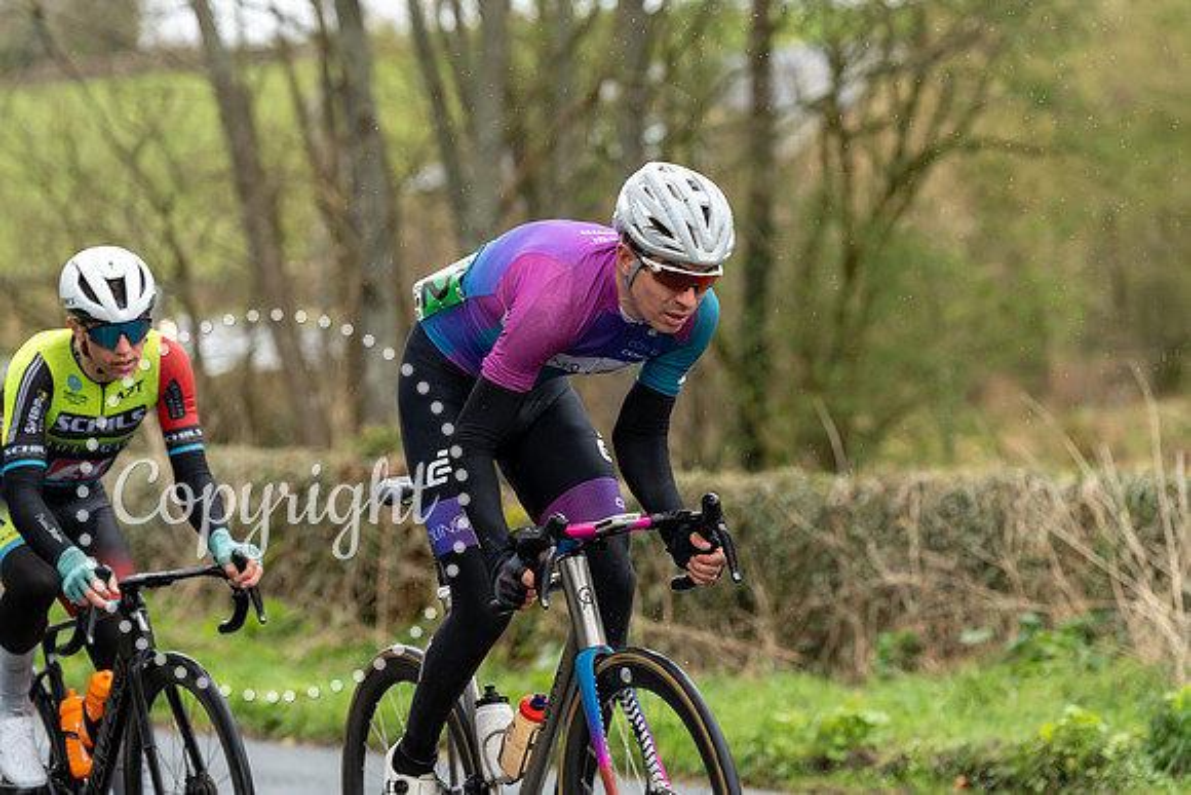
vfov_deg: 9.9
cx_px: 596
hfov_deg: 14.9
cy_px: 398
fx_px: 4566
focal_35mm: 138
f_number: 4
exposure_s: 1/1000
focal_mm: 138
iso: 1600
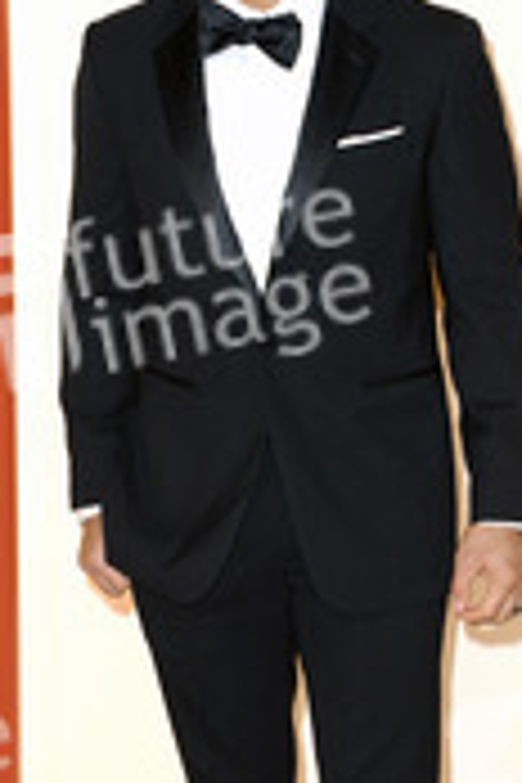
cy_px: 522
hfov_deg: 10.3
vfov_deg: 15.4
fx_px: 2893
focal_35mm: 133
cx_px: 272
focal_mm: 58
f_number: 6.3
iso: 1600
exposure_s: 1/200
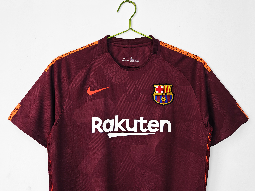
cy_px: 96
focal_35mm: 23
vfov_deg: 58.9
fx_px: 169
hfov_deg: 73.9
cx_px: 128
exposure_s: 1/1300
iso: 89
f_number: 1.75
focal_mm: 8.67
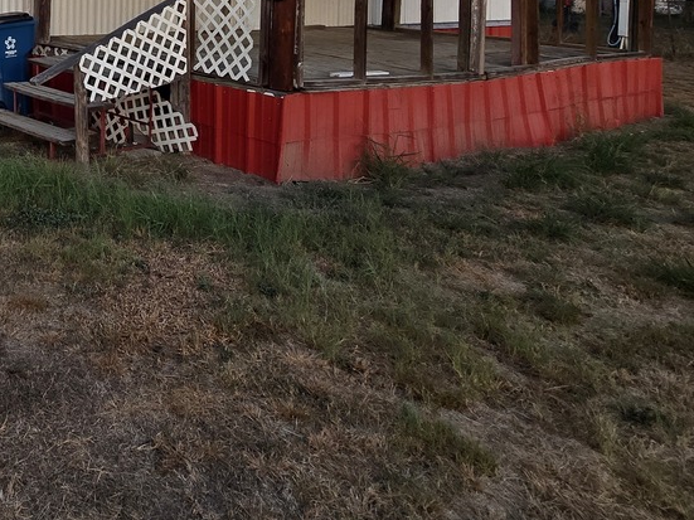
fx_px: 682
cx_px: -69
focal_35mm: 34
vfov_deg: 36.1
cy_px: -39
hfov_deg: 42.4
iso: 50
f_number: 2.2
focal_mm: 2.2
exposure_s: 1/127
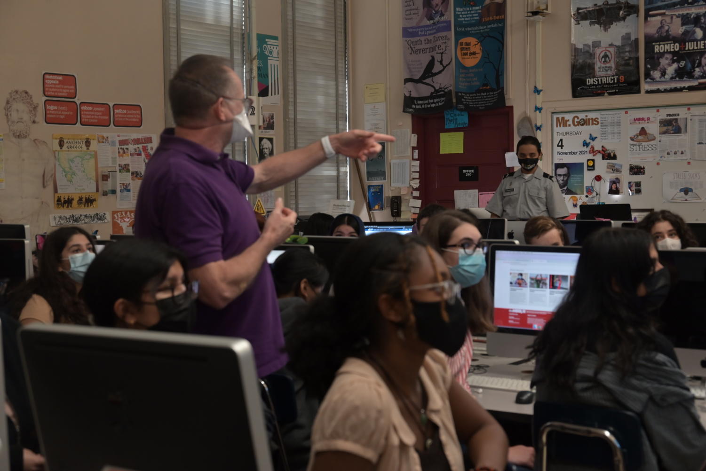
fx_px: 1059
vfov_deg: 25.1
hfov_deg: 36.9
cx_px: 353
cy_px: 236
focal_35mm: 54
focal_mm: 54
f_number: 6.3
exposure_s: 1/50
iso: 1600
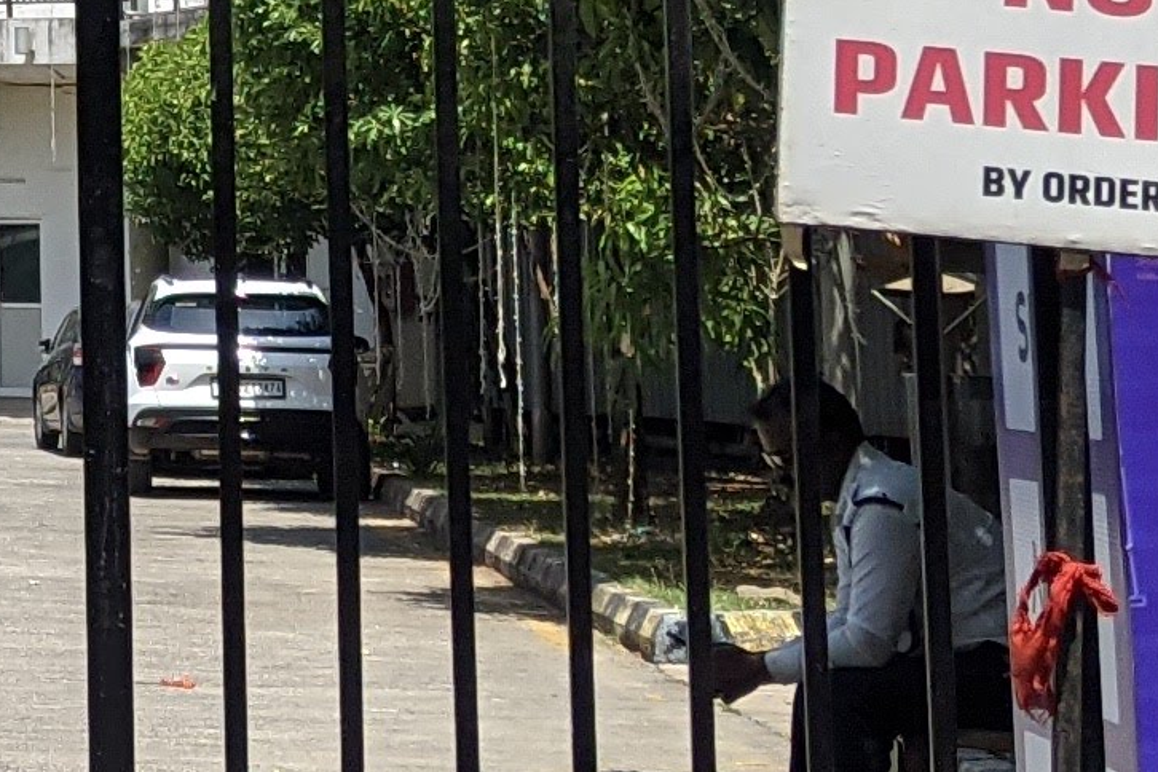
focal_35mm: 156
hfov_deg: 12.0
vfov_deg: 8.4
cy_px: -657
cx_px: -965
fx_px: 5018
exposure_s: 1/2347
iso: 69
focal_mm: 4.44
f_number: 1.8
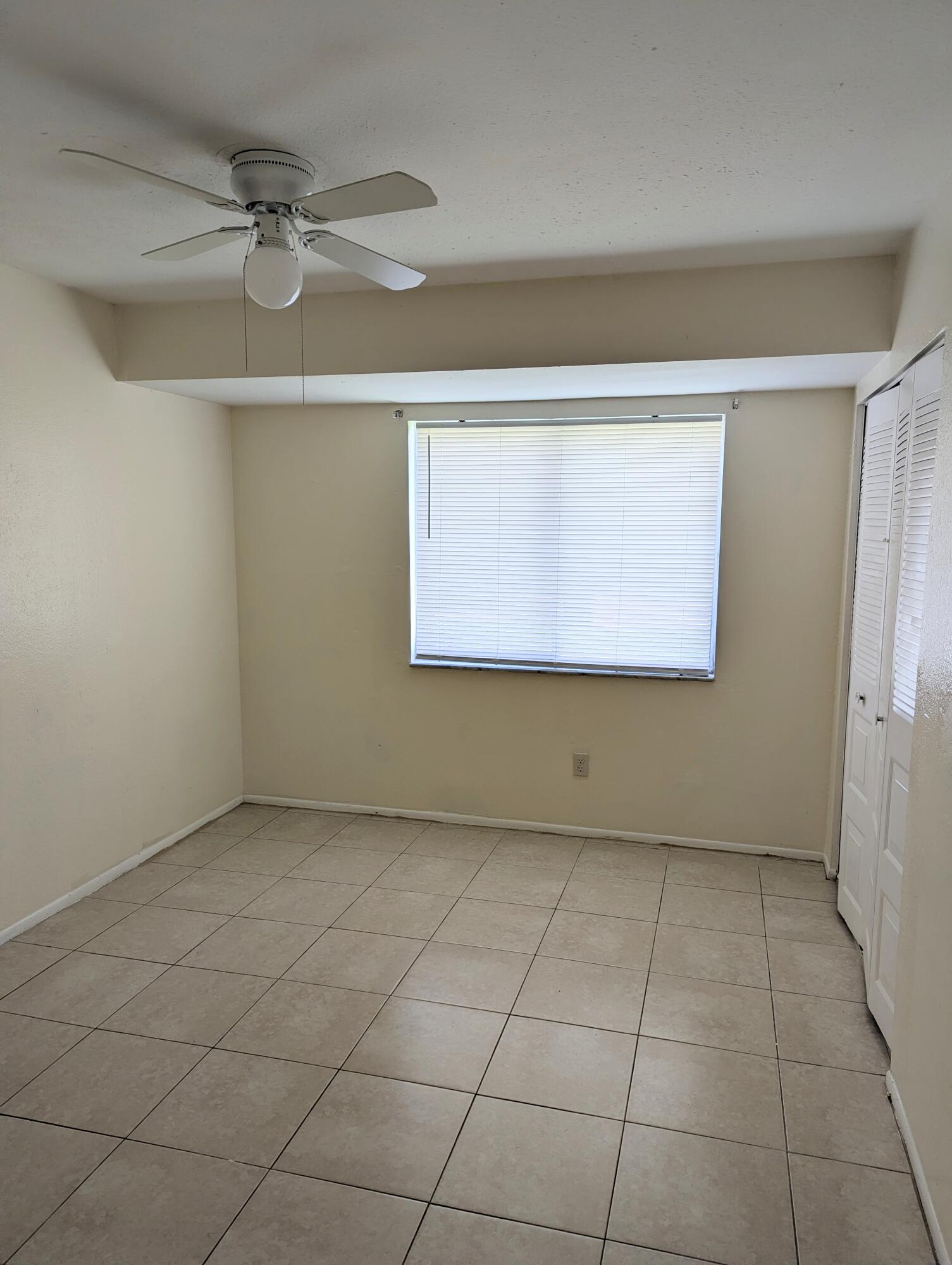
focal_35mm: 24
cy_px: 632
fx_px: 878
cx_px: 476
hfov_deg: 56.9
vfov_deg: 71.5
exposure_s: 1/173
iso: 40
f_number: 1.85
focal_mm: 6.81
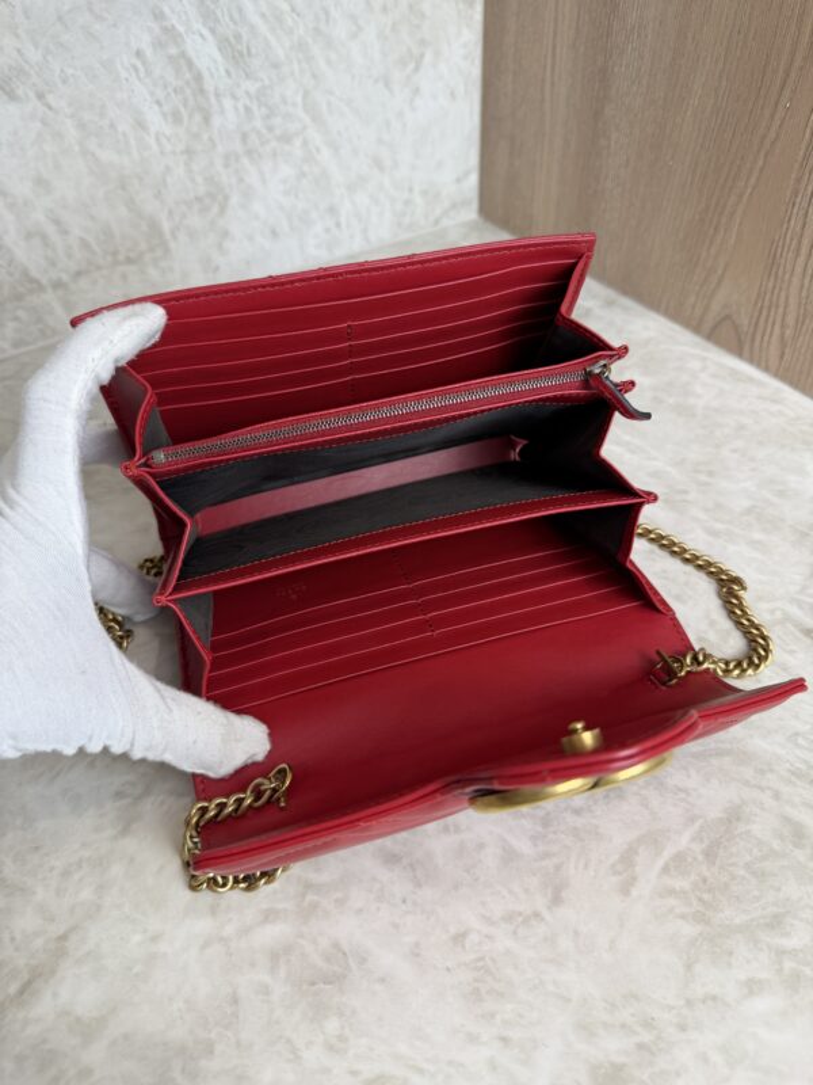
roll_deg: +0.9
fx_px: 752
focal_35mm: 24
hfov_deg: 56.8
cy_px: 542
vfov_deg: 71.6
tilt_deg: -43.4
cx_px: 406
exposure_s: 1/120
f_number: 1.78
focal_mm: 6.76
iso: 100
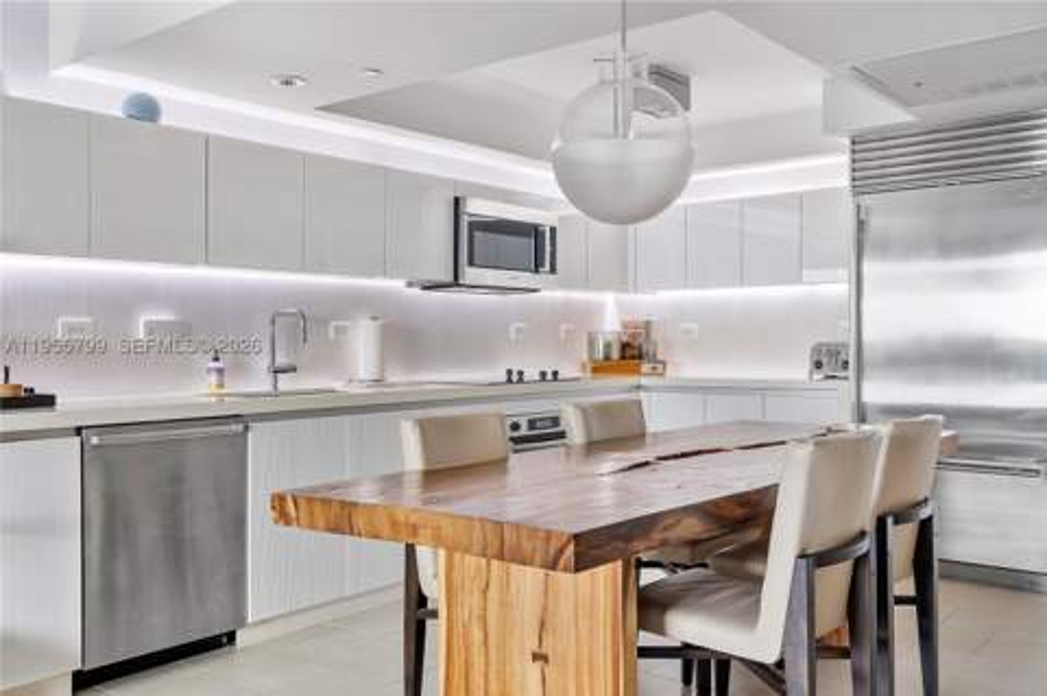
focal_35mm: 32
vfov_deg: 41.0
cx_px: 524
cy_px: 348
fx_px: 930
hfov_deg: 58.8
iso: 640
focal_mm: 32
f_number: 8
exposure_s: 1/5
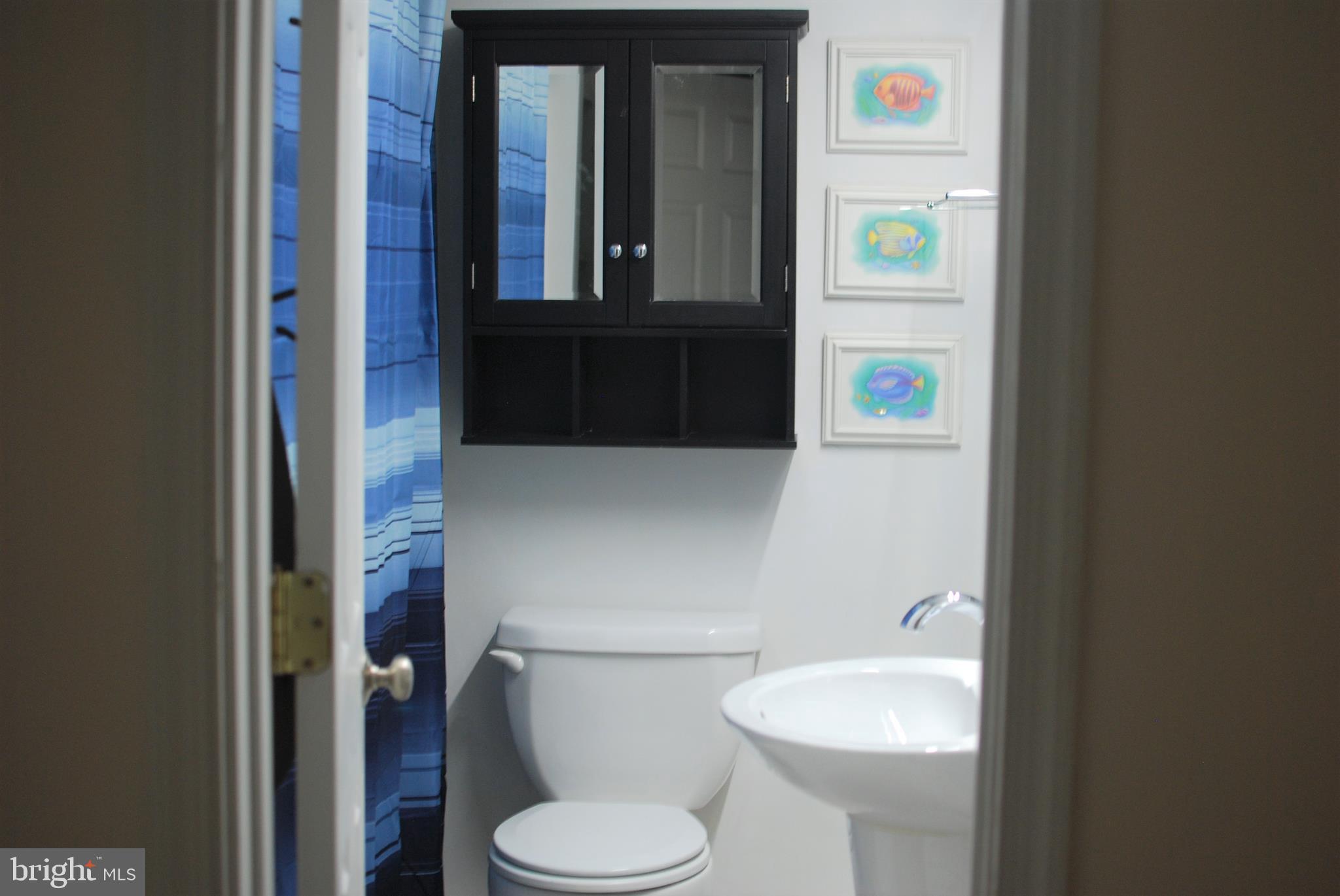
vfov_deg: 25.8
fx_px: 1956
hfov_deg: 37.8
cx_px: 670
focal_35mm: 52
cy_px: 448
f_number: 2.8
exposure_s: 1/30
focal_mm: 35
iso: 360
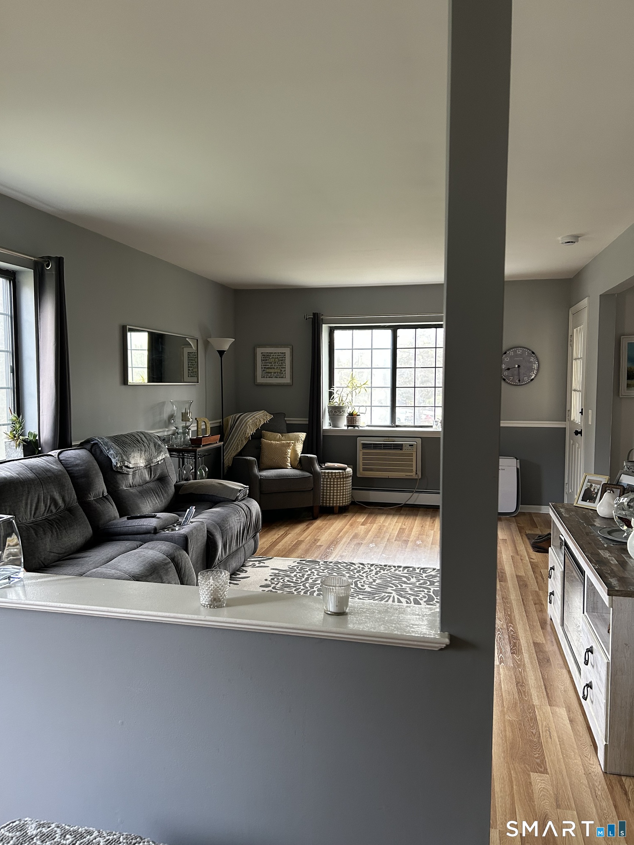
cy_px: 422
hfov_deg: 53.1
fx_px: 635
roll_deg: -0.3
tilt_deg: -5.3
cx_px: 317
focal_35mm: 26
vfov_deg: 67.3
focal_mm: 5.7
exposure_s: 1/60
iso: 200
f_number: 1.5
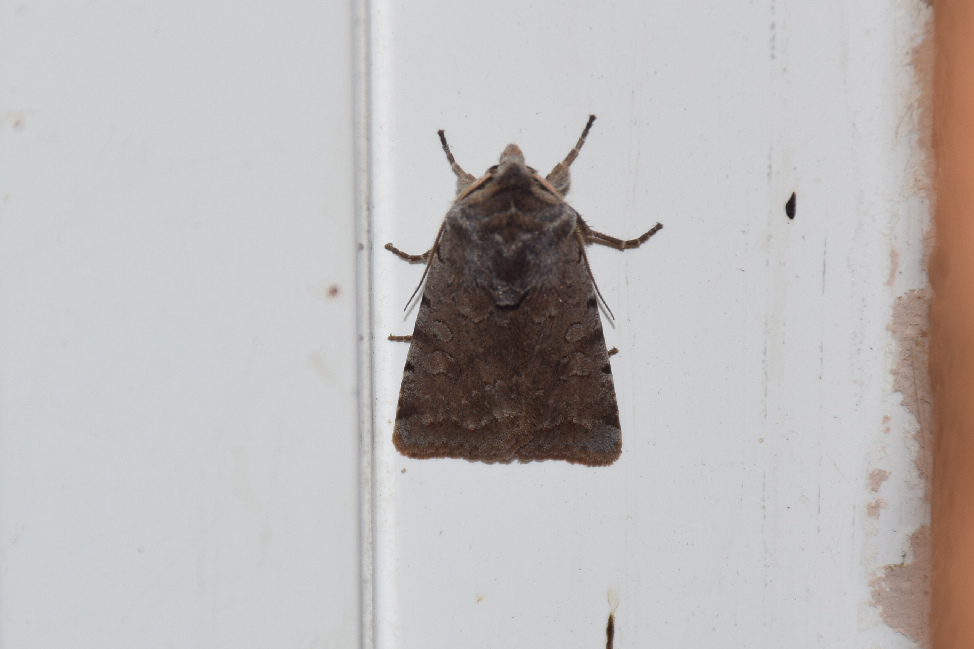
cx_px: 487
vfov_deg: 6.5
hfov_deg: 9.8
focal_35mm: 210
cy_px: 324
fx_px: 5678
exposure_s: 1/160
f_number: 8
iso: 100
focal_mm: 140
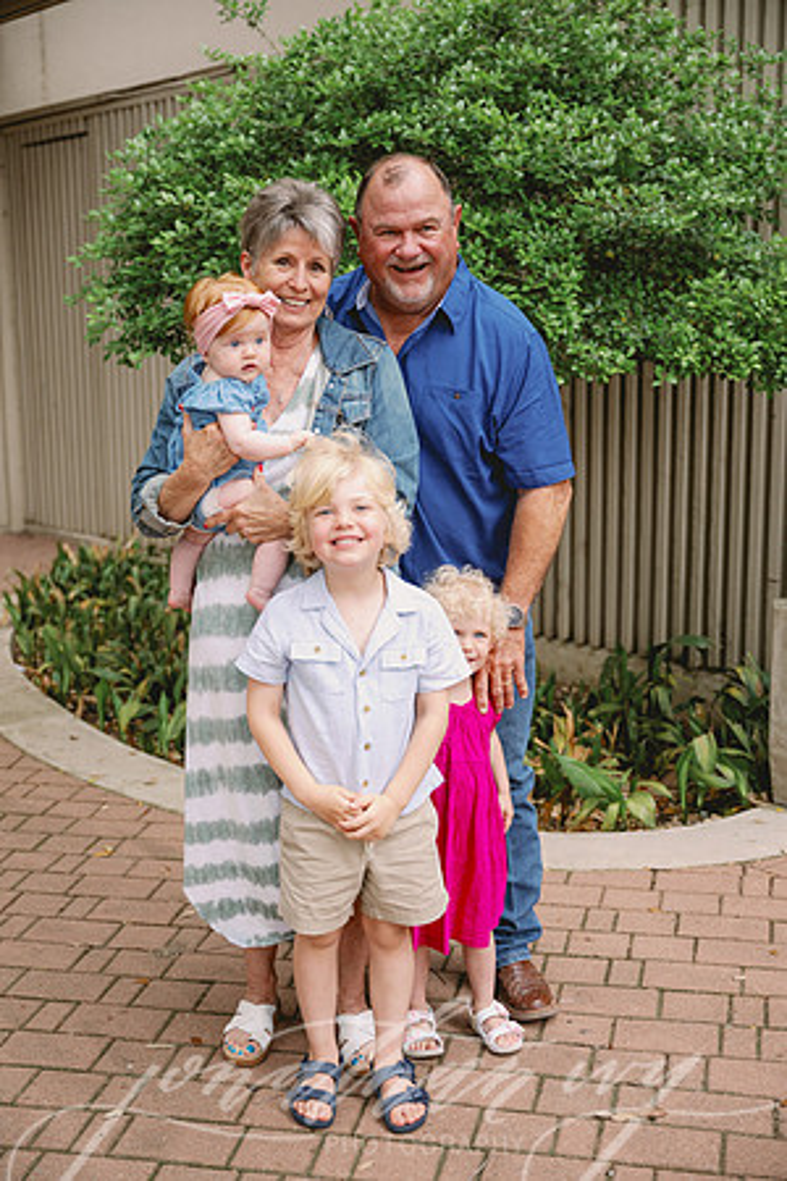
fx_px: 1541
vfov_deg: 41.9
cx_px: 394
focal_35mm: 47
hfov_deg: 28.6
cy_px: 590
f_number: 2.8
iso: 320
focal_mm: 47
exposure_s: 1/250
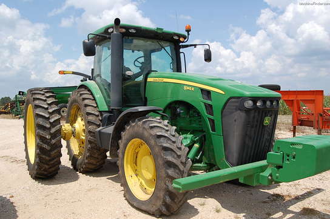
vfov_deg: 45.6
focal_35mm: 28
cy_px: 110
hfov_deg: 64.6
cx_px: 165
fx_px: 261
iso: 200
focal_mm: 19
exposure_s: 1/320
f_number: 9
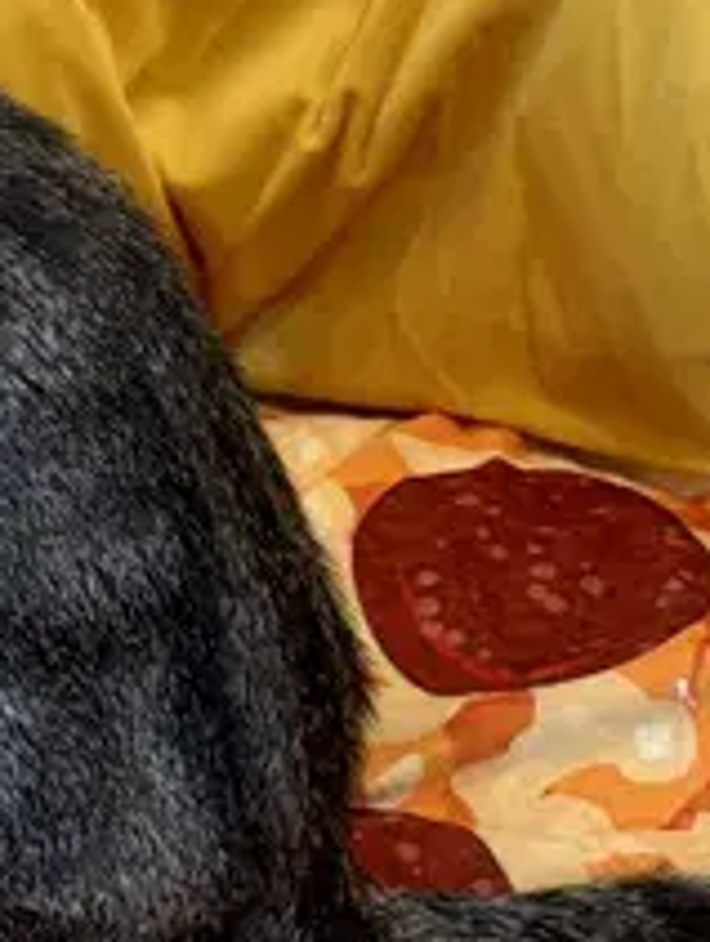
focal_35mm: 123
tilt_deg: -37.6
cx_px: -138
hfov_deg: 11.8
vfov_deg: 16.0
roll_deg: +0.5
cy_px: 563
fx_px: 3354
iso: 320
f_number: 1.6
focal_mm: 5.96
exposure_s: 1/60
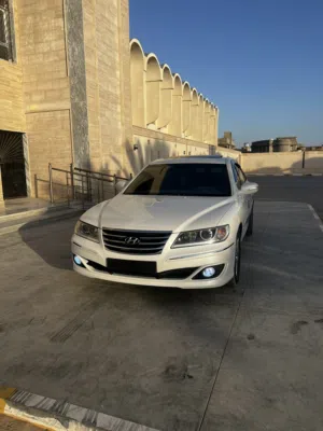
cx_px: 162
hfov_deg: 53.1
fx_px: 323
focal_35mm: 26
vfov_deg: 67.3
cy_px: 216
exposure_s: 1/3571
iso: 50
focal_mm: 5.7
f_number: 1.5
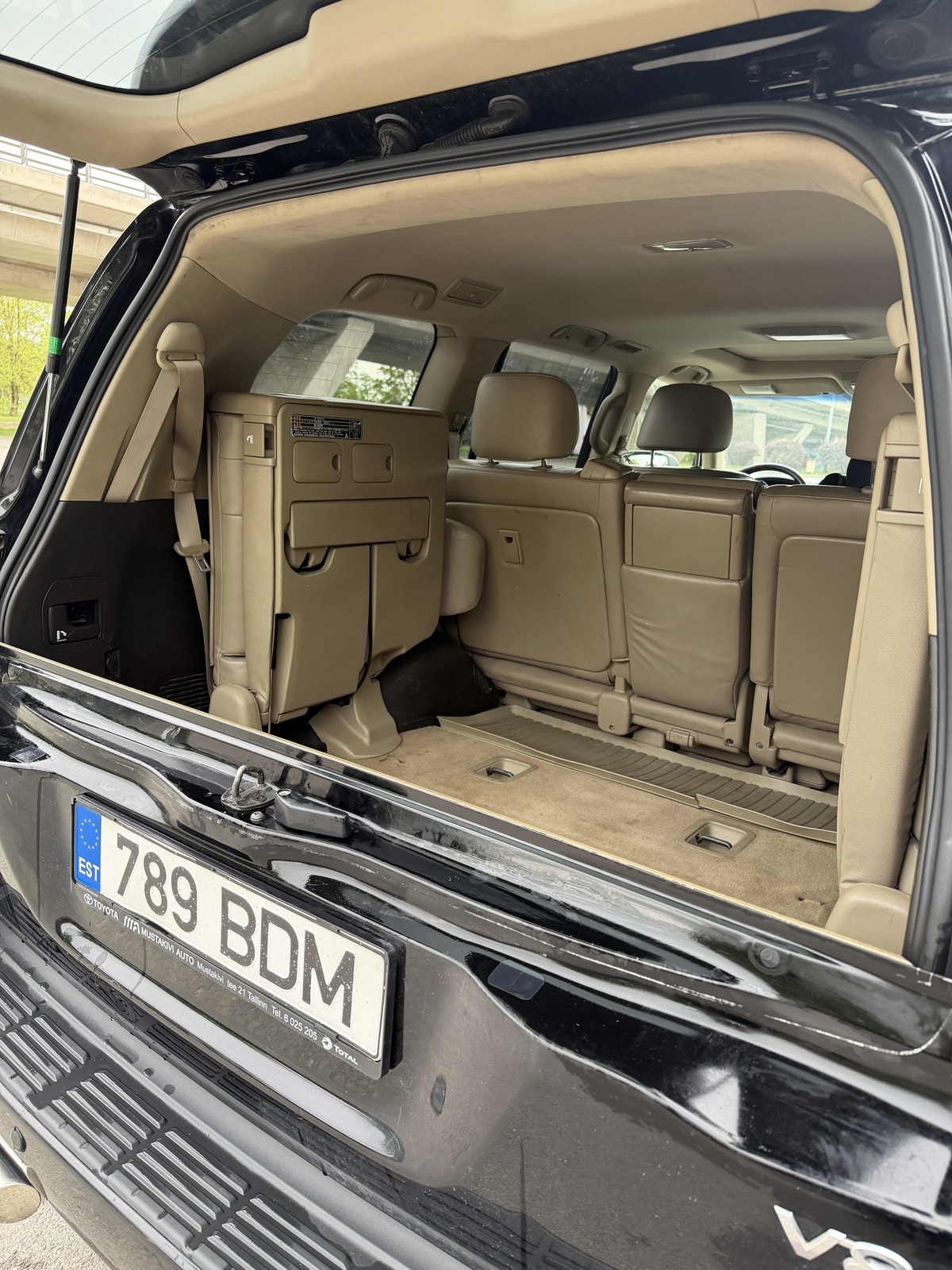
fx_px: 880
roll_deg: -4.8
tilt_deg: -12.7
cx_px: 476
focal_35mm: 24
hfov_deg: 56.8
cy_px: 635
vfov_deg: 71.6
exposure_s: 1/115
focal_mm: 6.76
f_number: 1.78
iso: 200
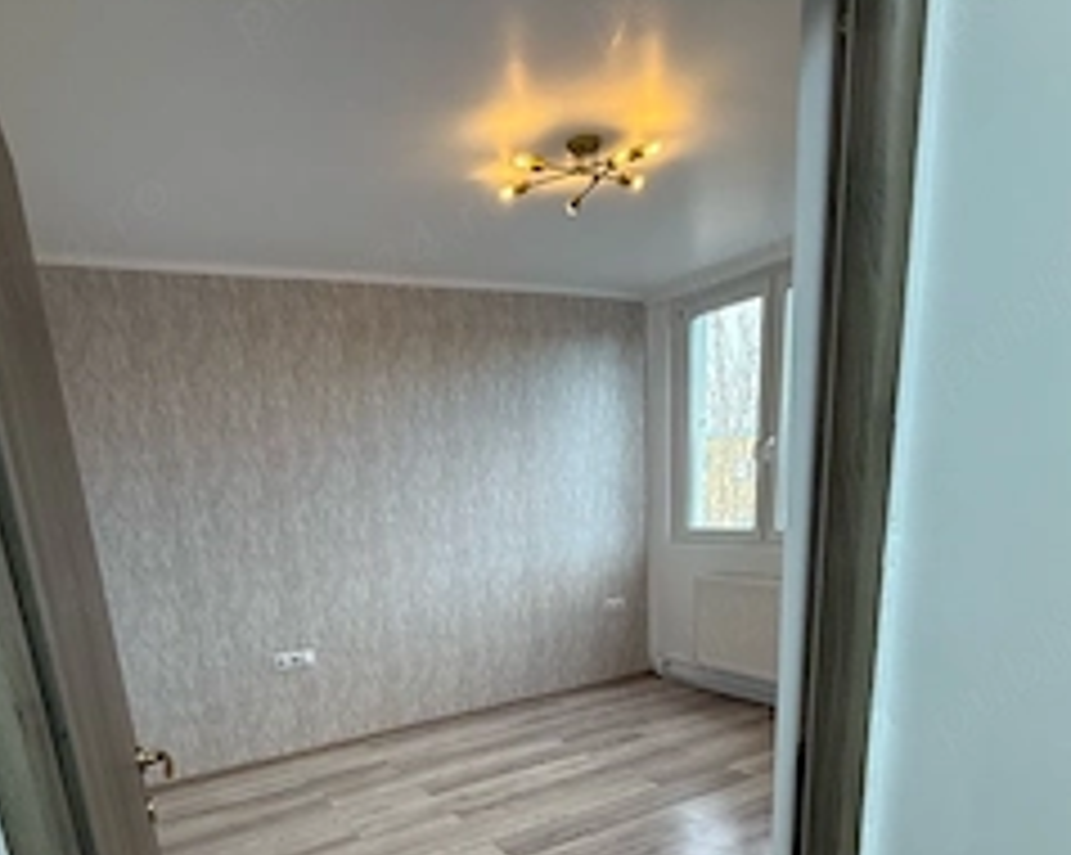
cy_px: 688
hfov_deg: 72.3
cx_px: 464
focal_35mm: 23
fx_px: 728
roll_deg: +4.1
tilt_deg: -15.4
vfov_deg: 56.3
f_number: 2.2
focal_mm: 2.22
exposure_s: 1/100
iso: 250
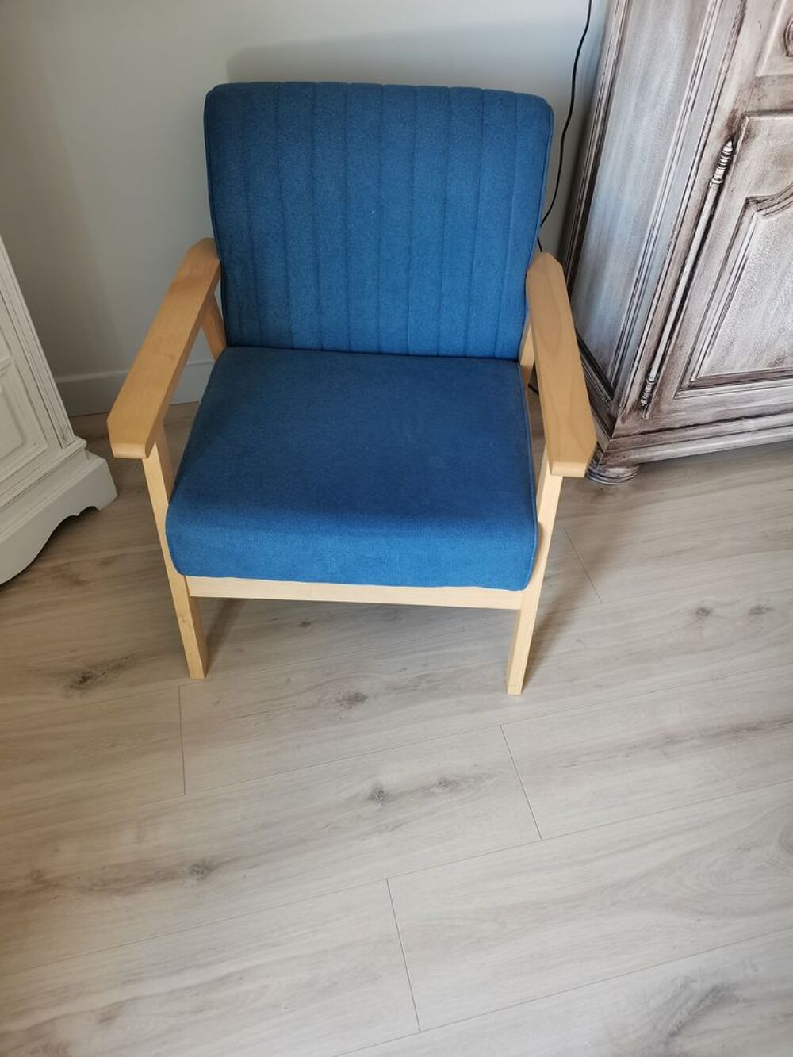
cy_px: 528
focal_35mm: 26
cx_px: 396
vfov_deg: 67.3
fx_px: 794
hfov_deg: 53.1
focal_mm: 4.75
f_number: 1.8
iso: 320
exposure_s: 1/50
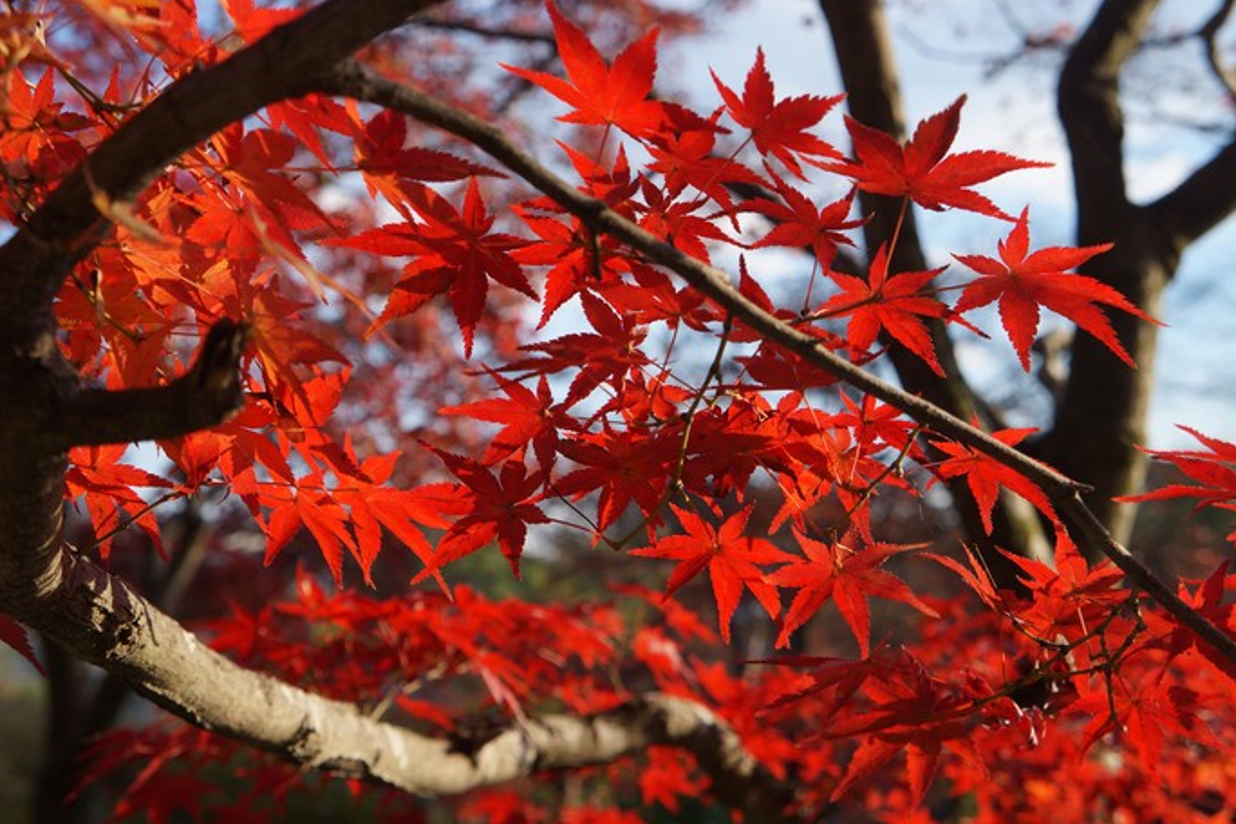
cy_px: 407
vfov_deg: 29.2
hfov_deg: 42.7
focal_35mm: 46
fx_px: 1579
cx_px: 605
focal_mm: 30
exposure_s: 1/400
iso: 200
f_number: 6.3
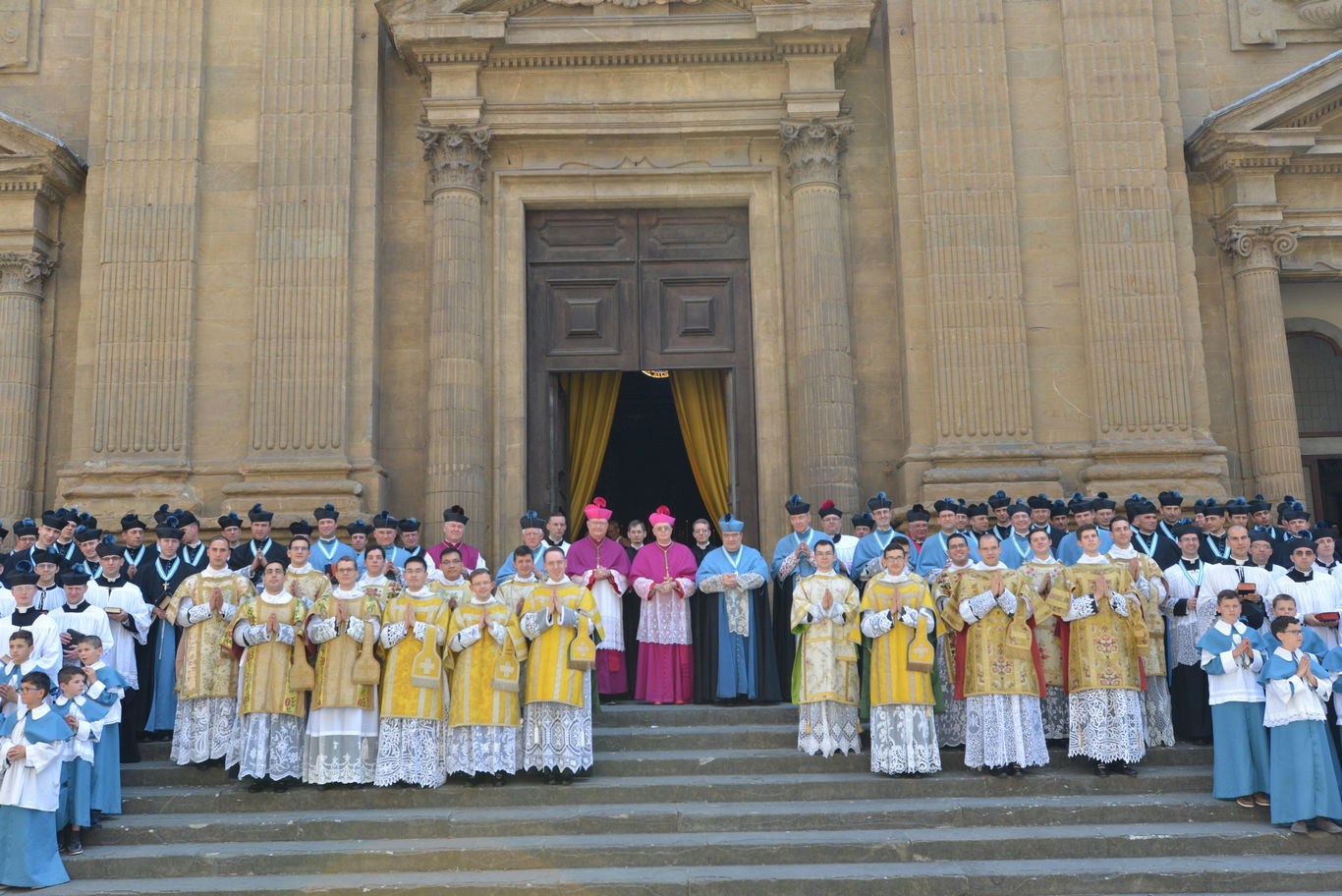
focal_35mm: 35
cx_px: 671
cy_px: 448
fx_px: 1305
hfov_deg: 54.4
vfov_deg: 37.9
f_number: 10
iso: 1250
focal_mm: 35
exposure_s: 1/400
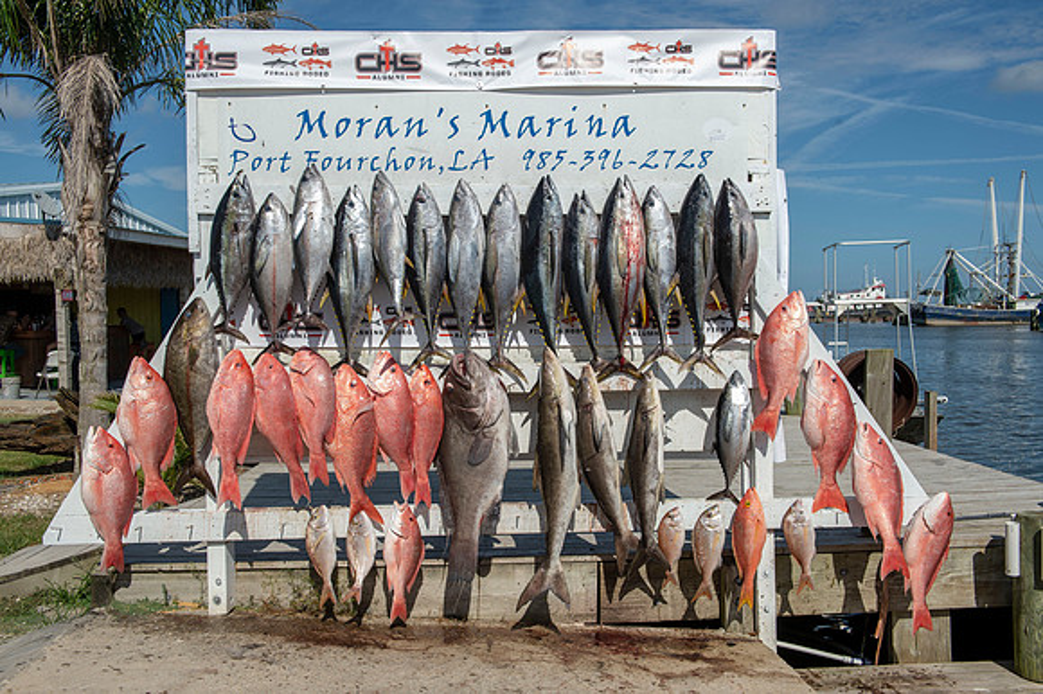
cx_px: 522
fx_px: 984
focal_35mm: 34
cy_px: 347
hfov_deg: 55.8
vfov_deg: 38.8
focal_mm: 34
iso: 50
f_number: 9
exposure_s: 1/200
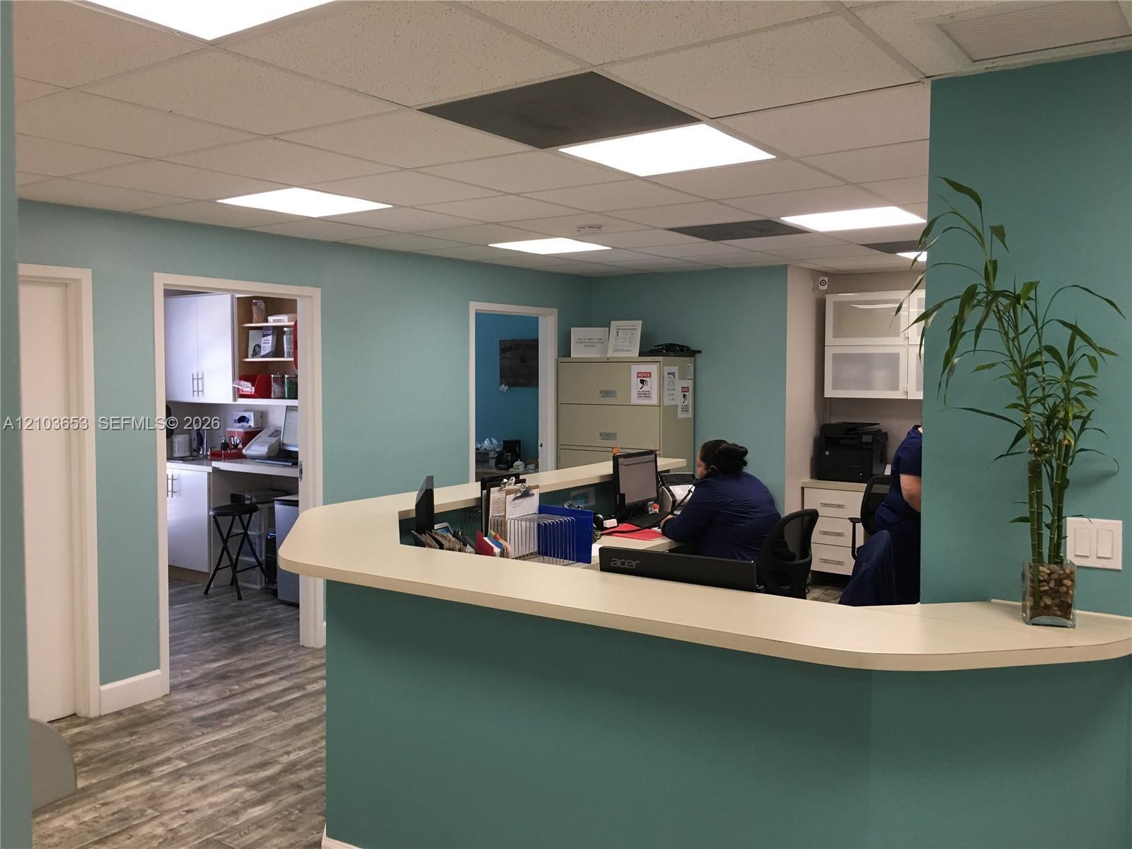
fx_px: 948
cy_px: 424
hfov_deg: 61.7
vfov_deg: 48.2
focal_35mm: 29
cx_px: 566
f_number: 2.2
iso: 40
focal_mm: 4.15
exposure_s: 1/30
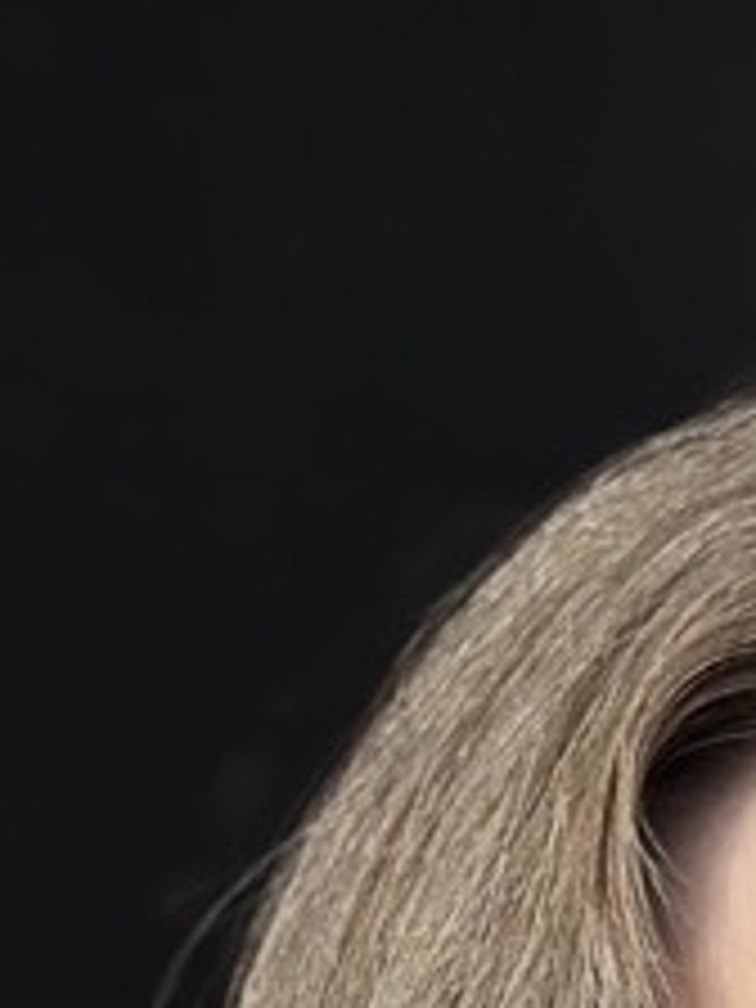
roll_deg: -1.7
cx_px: 1058
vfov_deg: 6.8
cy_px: 2174
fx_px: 8124
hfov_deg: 5.3
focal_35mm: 279
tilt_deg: -10.9
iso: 40
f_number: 1.6
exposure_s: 1/299
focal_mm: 5.96
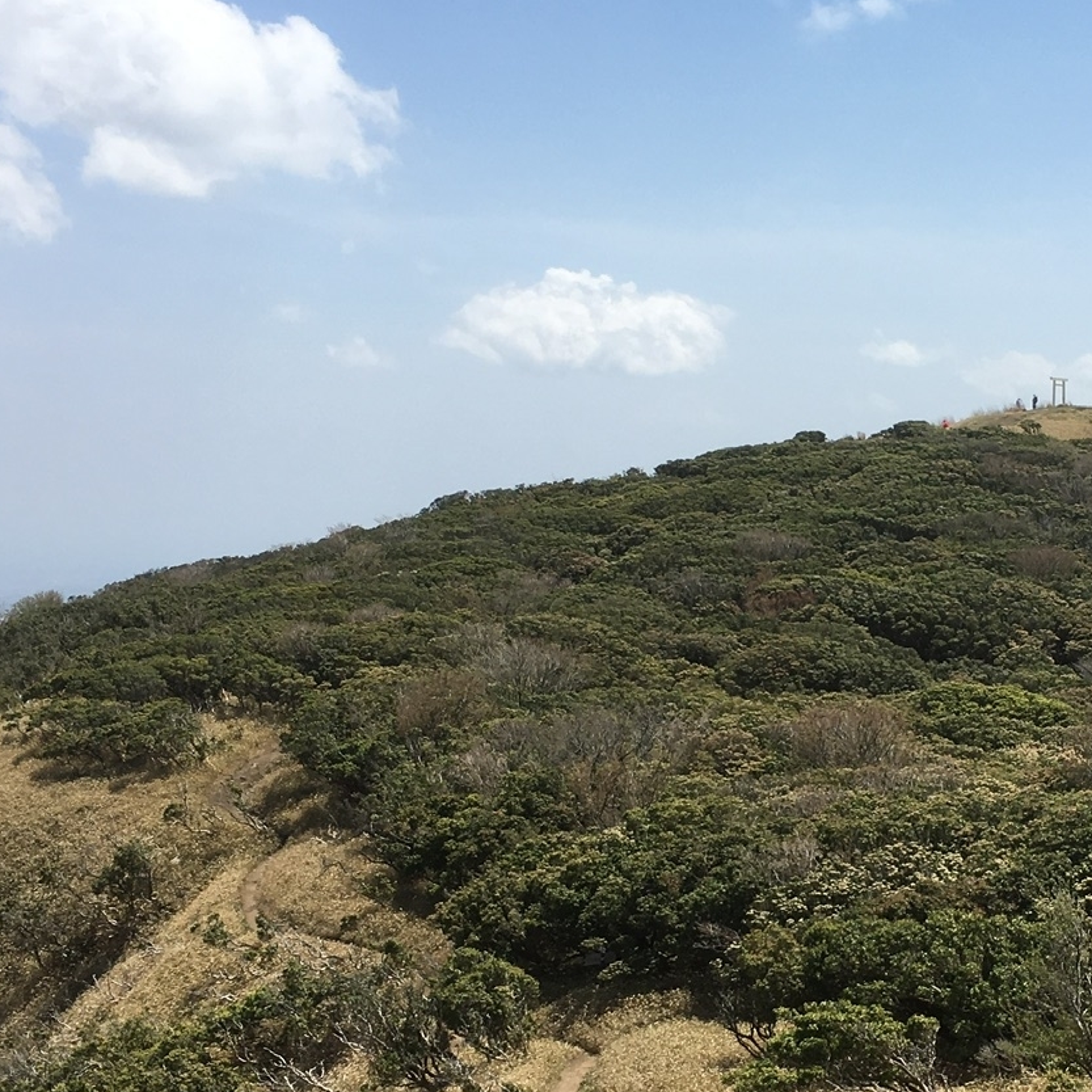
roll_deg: -0.2
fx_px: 2248
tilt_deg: -3.4
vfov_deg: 27.3
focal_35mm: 63
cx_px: 907
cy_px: 608
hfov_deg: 26.7
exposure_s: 1/1672
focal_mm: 4.15
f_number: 2.2
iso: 25
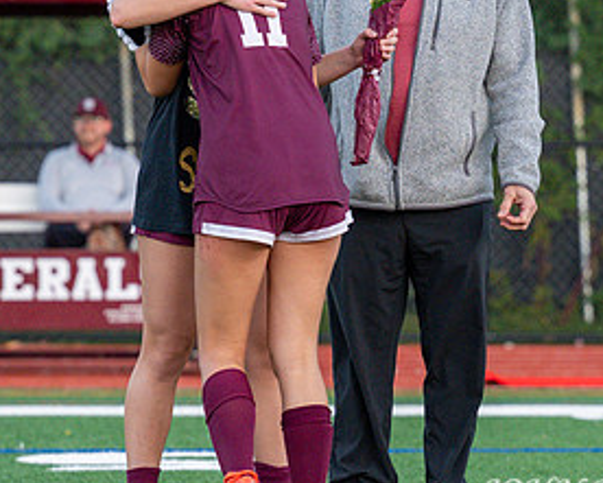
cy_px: 105
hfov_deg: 4.3
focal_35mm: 446
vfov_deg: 3.5
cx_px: 303
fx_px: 7962
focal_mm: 130
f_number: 3.5
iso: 1400
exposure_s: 1/1000
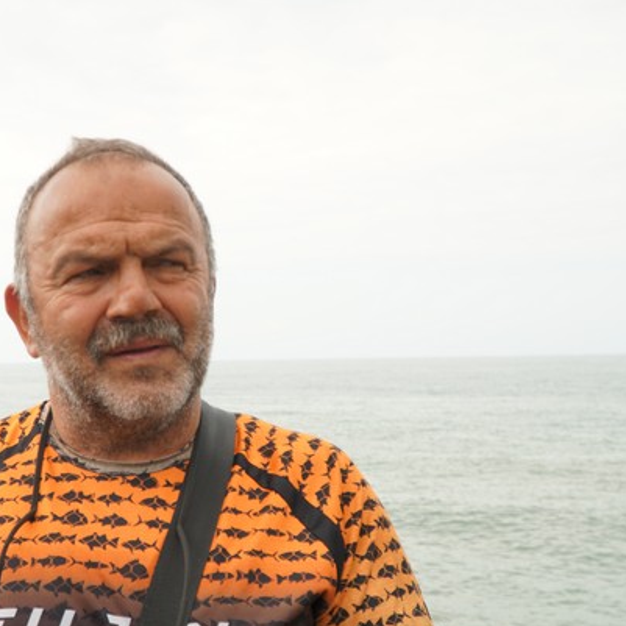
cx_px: 212
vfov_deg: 35.9
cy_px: 380
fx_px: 962
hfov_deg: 35.7
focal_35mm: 47
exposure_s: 1/320
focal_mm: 20
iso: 100
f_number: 4.5
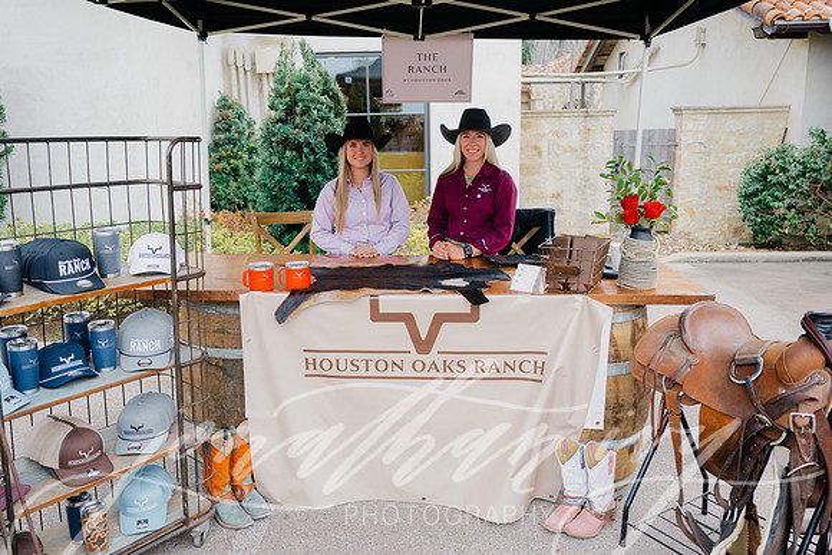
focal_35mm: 29
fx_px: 666
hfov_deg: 63.9
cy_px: 254
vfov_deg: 45.2
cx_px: 388
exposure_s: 1/2500
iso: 720
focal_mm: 24
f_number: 2.8
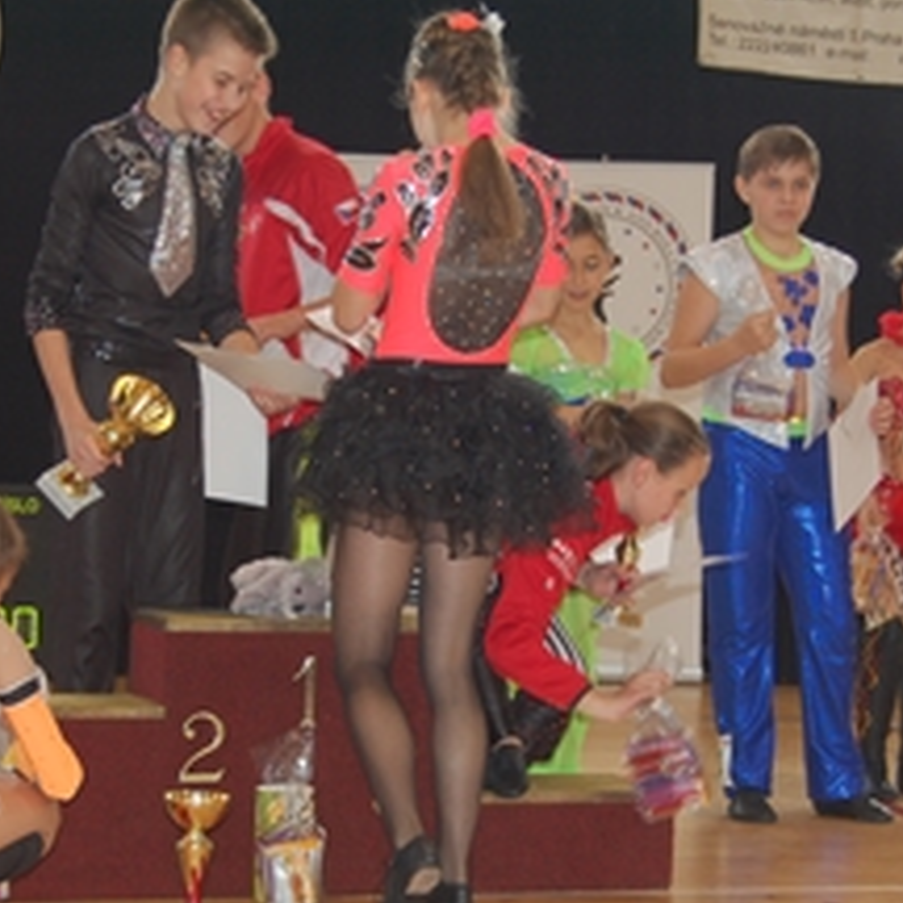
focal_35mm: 100
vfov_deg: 17.4
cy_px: 581
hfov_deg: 17.4
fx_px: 2951
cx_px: 385
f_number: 4.5
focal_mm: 34
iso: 400
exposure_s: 1/60
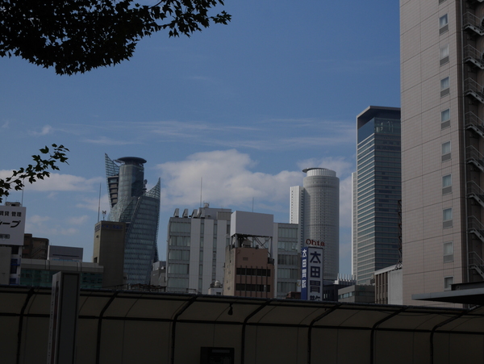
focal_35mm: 64
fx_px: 896
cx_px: 242
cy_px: 182
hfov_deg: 30.2
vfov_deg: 23.0
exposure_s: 1/500
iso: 200
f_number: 11
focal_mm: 32
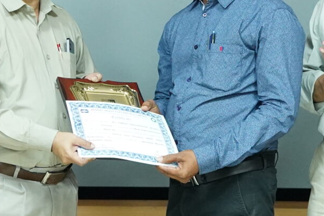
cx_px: 181
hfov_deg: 15.8
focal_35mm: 130
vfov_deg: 10.6
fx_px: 1170
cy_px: 89
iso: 6400
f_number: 4
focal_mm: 31
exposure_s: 1/160
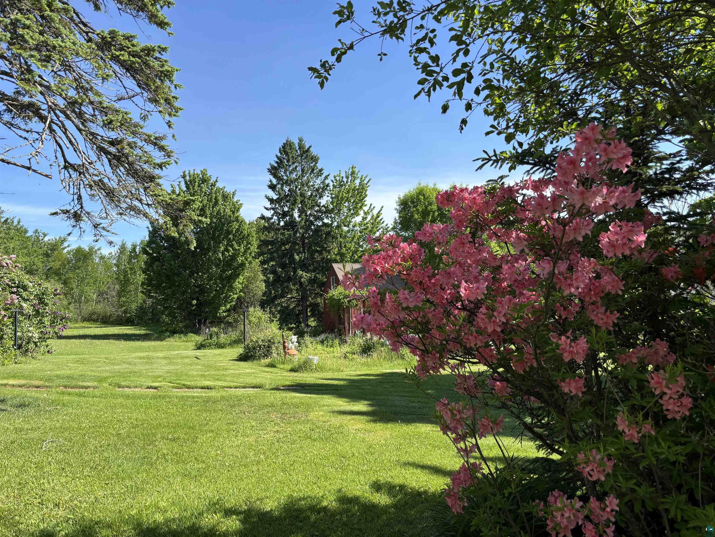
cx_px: 358
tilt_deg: +3.2
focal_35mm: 26
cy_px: 268
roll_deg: +2.4
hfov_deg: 67.3
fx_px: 537
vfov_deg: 53.1
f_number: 1.6
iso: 50
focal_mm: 5.96
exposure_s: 1/1642
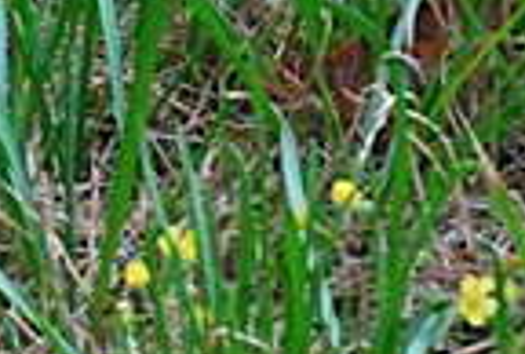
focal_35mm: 515
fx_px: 7534
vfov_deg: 2.7
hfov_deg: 4.0
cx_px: 390
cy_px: -223
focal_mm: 62
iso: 400
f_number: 6.3
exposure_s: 1/50
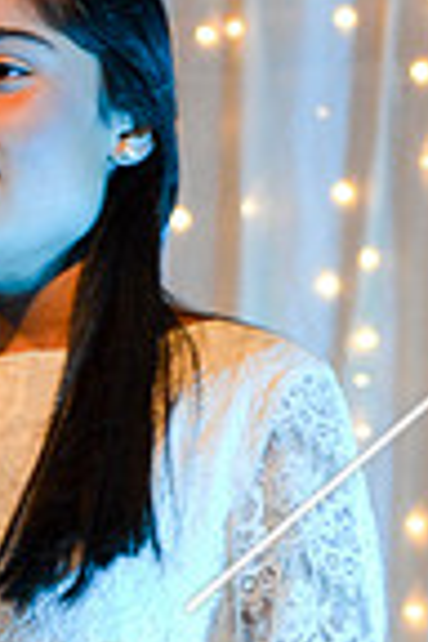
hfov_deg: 4.2
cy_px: 709
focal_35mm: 327
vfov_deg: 6.3
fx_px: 5831
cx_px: -11
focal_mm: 70
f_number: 4.5
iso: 400
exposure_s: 1/80
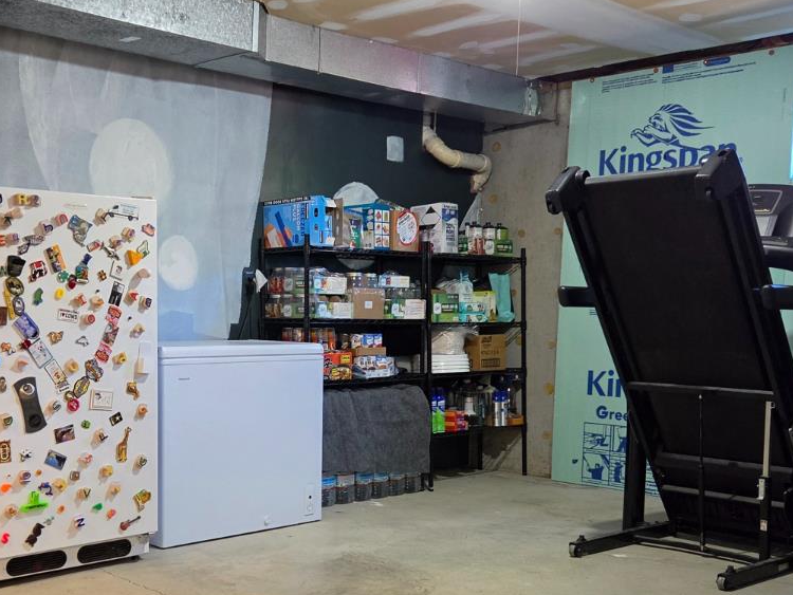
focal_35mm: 46
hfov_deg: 40.7
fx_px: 1054
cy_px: 405
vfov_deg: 31.2
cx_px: 262
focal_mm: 5.4
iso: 400
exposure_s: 1/120
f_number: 1.8
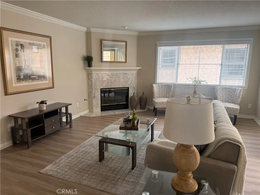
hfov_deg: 71.6
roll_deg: -0.4
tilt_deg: -9.6
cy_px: 98
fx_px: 180
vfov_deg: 56.8
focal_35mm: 24
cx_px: 130
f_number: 1.78
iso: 100
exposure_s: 1/299
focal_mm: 6.76
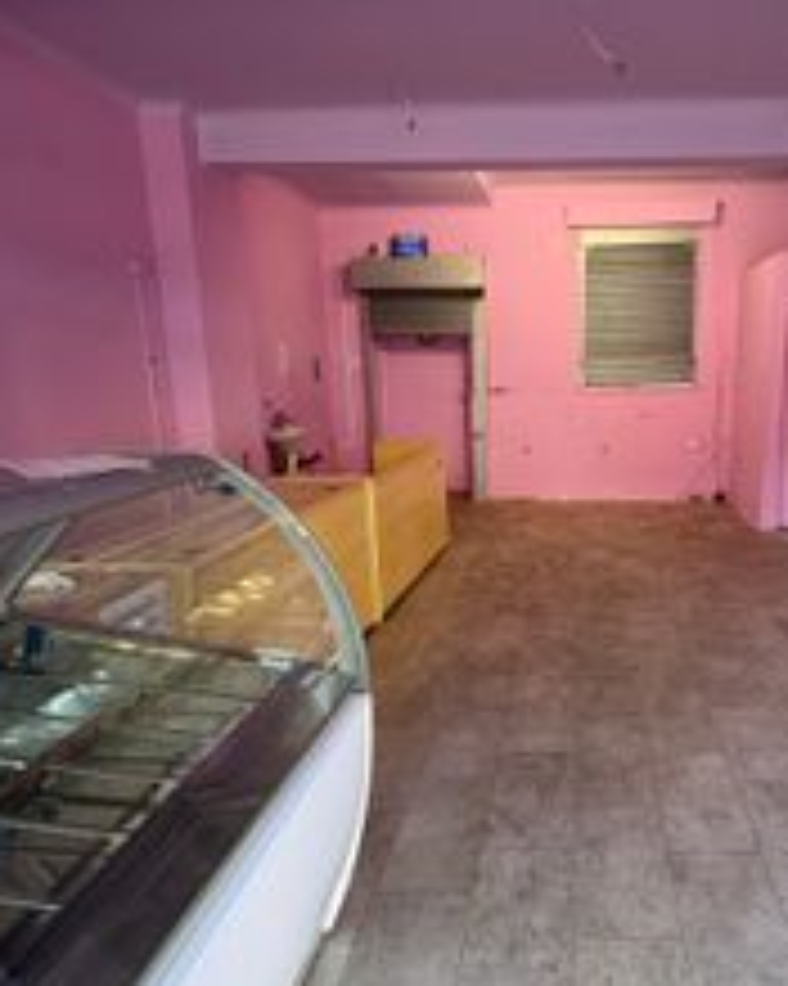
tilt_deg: -12.4
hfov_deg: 54.7
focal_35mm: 25
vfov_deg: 68.1
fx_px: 729
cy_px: 522
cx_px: 567
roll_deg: +1.1
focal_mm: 2.22
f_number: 2.2
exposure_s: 1/99
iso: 160
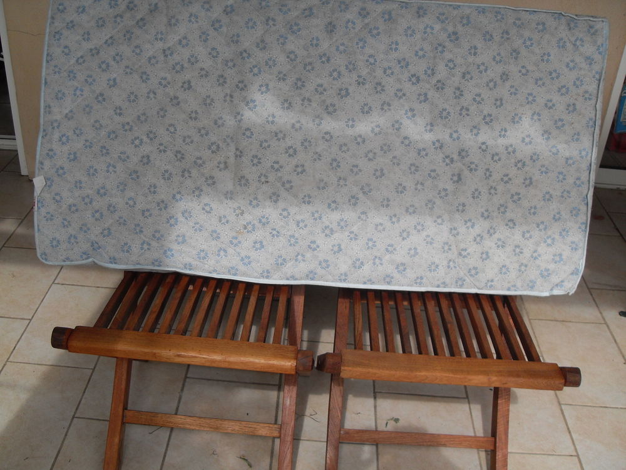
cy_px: 235
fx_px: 669
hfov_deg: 50.1
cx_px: 313
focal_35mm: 37
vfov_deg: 38.7
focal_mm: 6.3
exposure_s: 1/125
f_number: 8.9
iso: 80
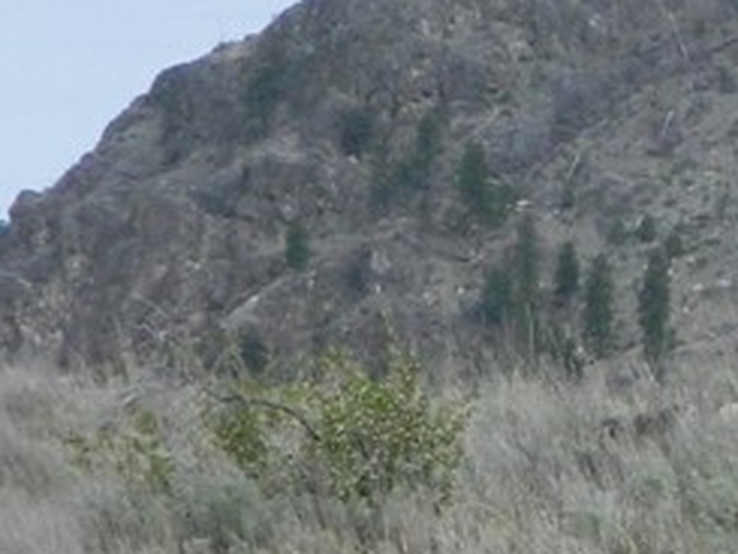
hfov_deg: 3.6
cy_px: 692
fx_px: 11710
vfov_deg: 2.7
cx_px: 1780
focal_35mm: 549
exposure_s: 1/640
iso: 80
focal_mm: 15.1
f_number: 4.2
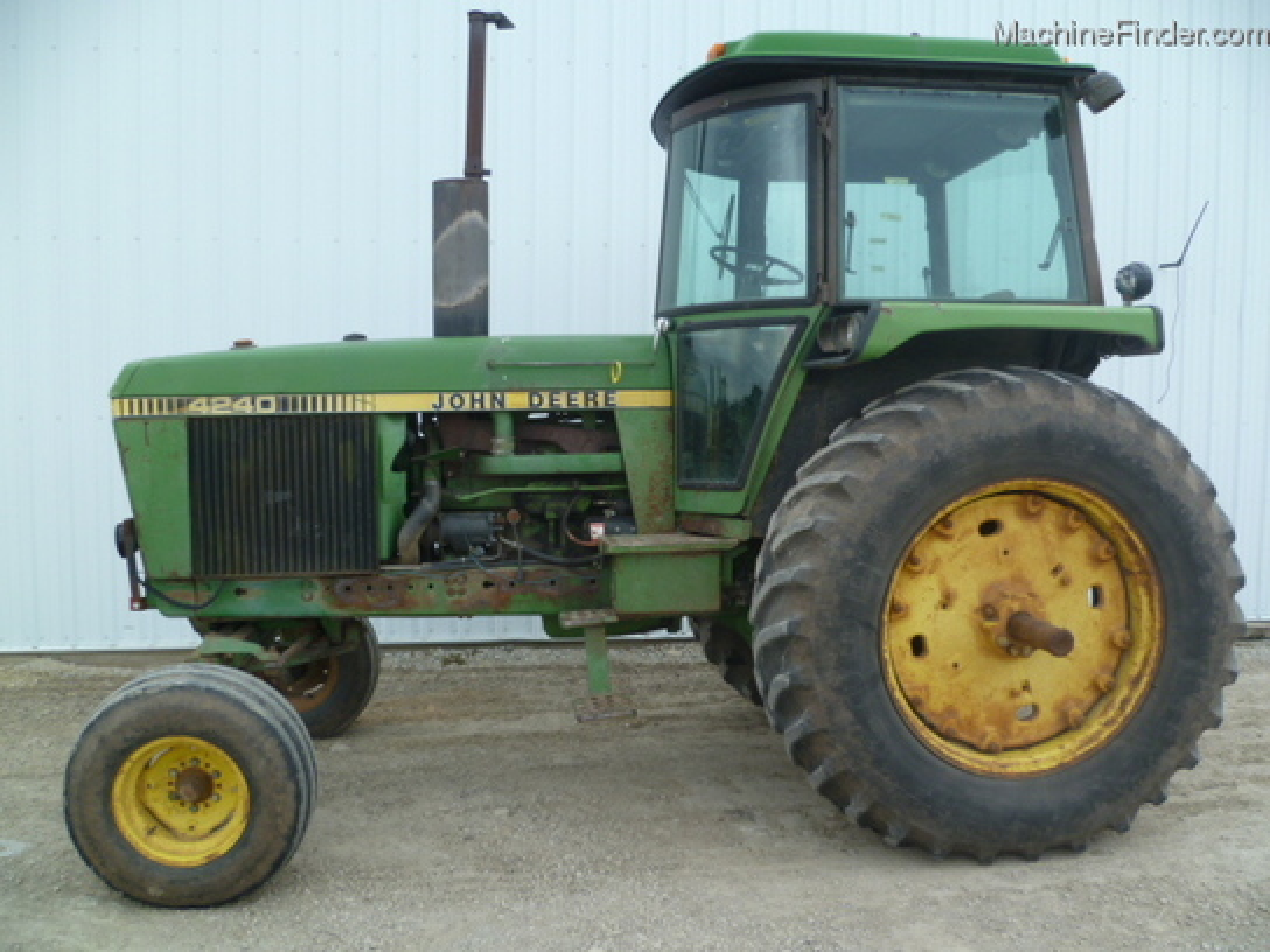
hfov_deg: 63.4
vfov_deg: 49.7
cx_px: 635
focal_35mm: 28
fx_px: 1027
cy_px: 476
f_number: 2.8
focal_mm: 5
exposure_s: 1/250
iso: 80
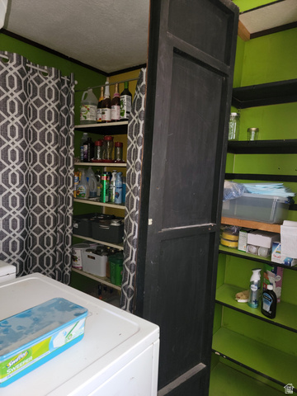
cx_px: 148
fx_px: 275
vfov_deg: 71.6
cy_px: 198
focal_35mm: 24
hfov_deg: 56.8
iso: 100
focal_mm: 6.7
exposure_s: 1/24
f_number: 1.8
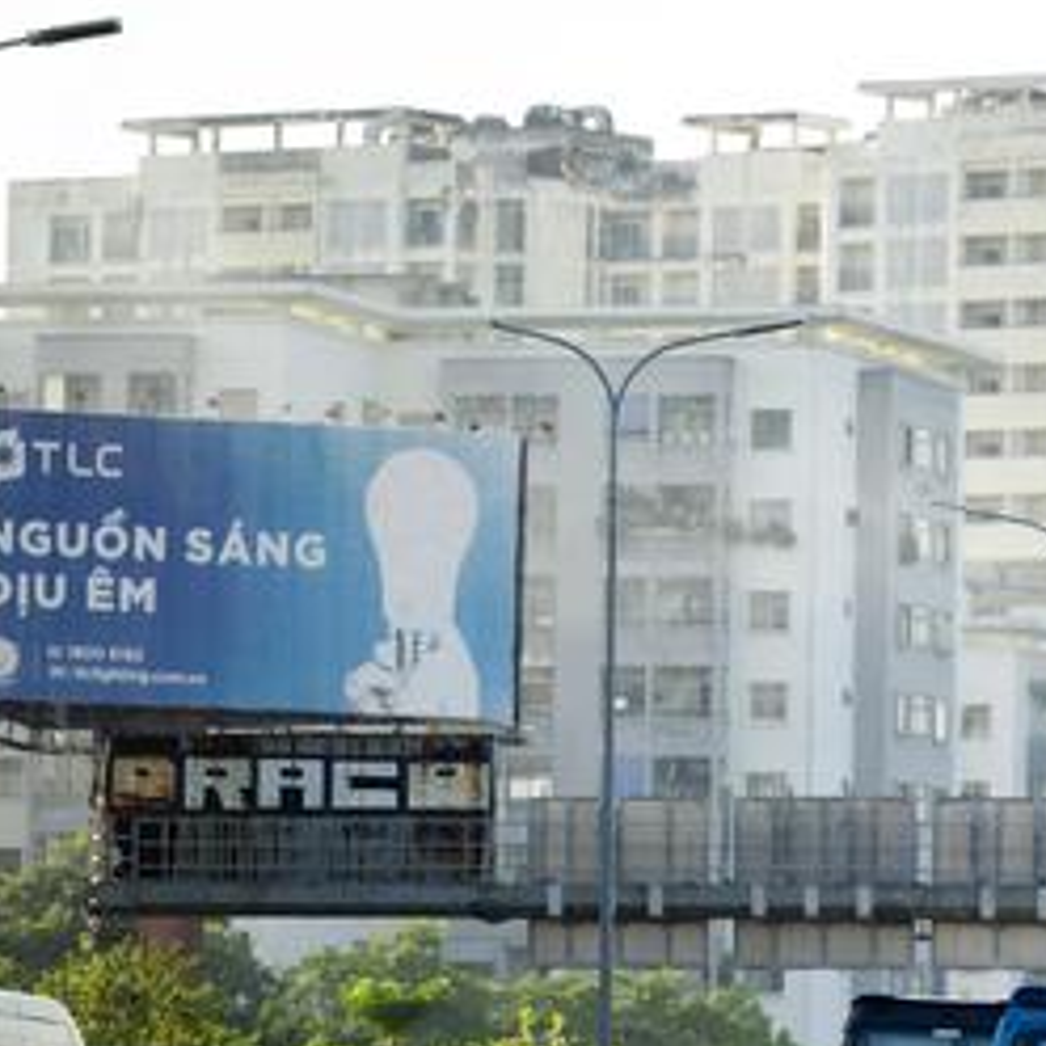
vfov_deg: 5.0
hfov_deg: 5.0
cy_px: 753
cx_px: 1303
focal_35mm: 351
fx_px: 12000
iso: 200
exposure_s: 1/800
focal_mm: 160
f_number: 3.2
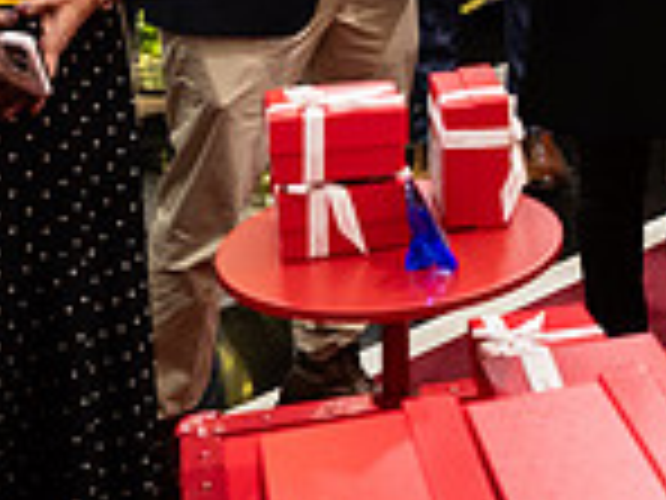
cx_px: 778
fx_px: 1828
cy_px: -365
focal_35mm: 95
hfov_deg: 19.5
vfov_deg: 14.0
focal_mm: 24
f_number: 3.2
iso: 1250
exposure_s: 1/160
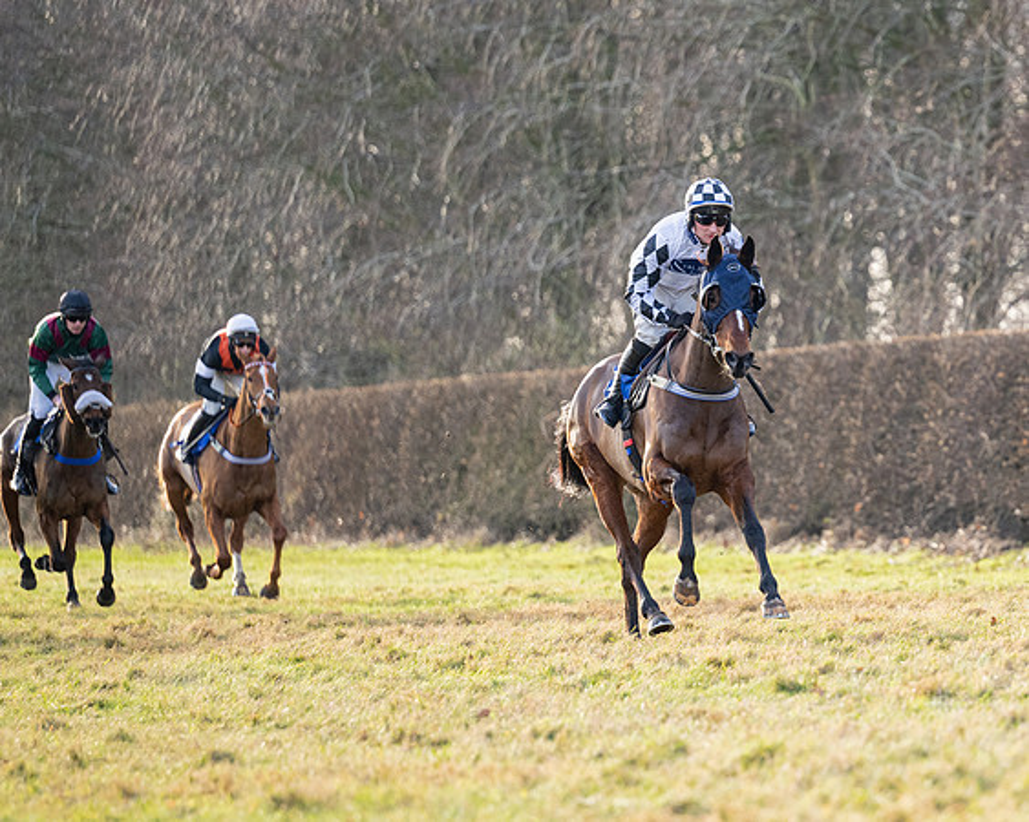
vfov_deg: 5.9
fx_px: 8043
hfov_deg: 7.3
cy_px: 401
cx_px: 885
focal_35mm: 264
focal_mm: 155
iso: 800
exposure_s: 1/1600
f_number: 2.8
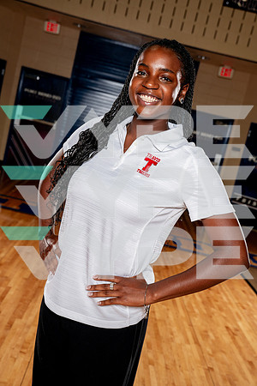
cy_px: 193
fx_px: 535
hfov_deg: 27.0
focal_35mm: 50
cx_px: 128
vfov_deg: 39.6
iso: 200
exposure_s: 1/250
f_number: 5.6
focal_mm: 50
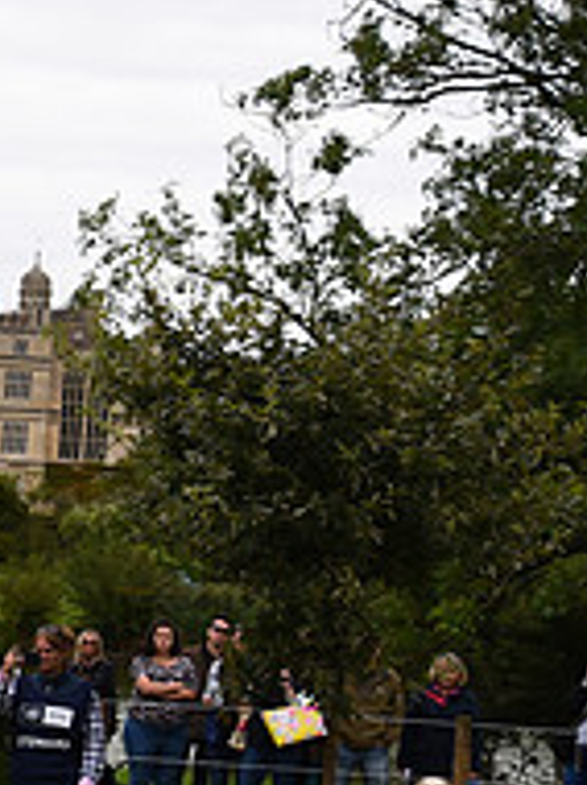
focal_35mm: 135
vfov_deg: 14.6
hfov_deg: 10.1
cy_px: 558
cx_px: -595
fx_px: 3059
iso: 640
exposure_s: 1/1250
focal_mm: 46
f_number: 5.6
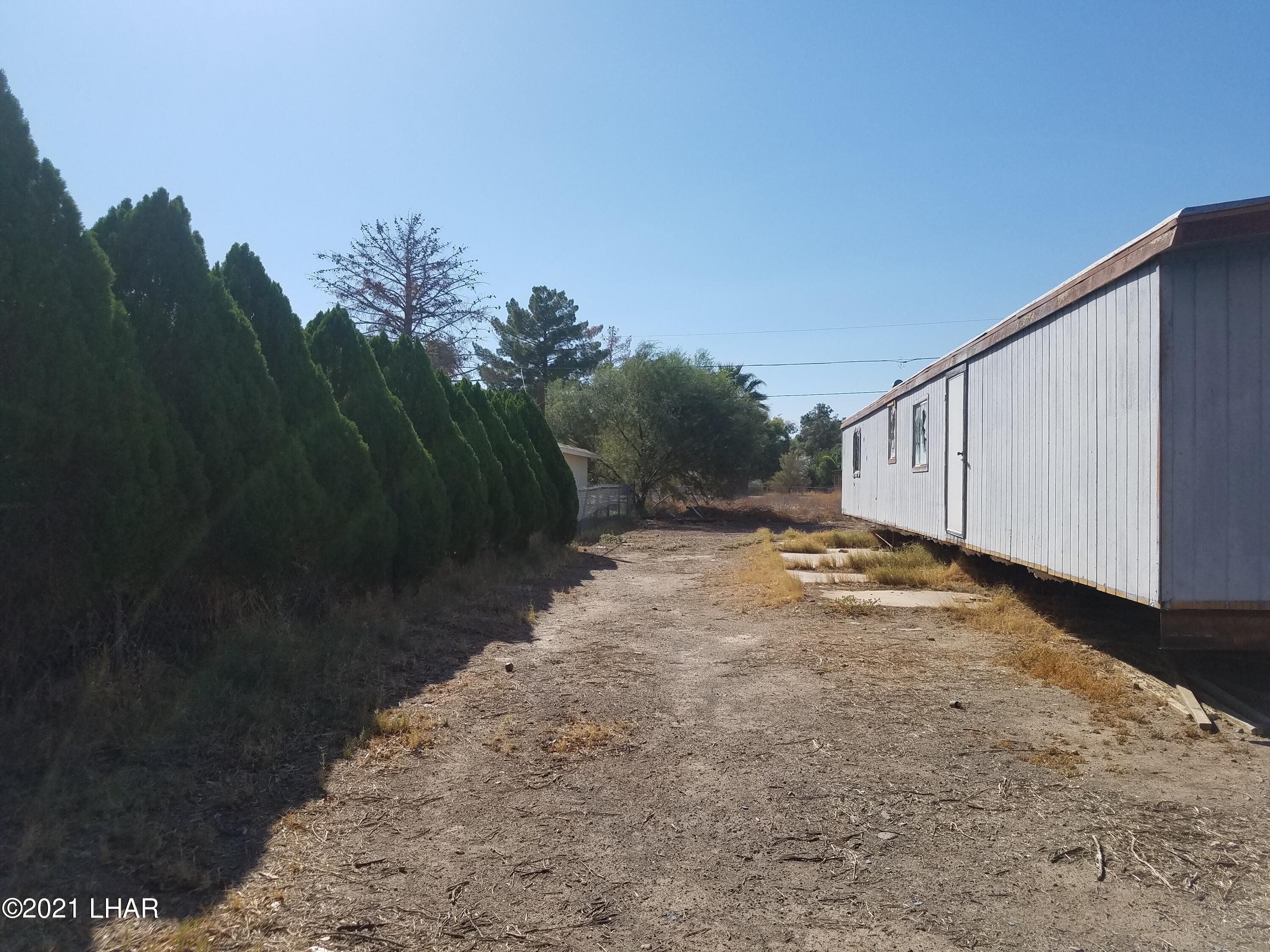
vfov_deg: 53.1
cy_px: 476
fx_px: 954
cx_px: 635
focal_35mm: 26
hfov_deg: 67.3
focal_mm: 4.2
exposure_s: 1/3672
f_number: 1.7
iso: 50
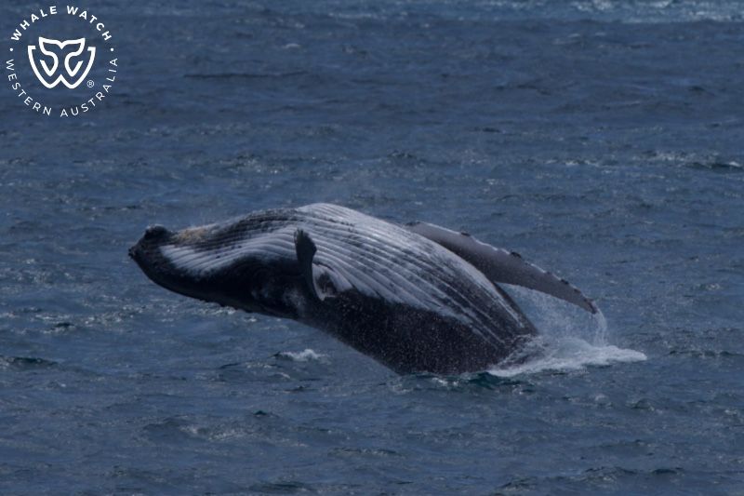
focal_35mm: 600
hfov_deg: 3.4
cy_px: 248
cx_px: 372
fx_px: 12397
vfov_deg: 2.3
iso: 400
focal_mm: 600
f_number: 8
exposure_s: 1/3200
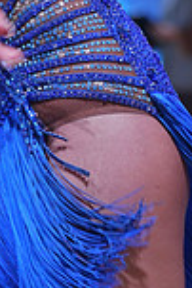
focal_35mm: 357
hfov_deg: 3.9
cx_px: 71
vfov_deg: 5.7
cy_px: -195
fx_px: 2849
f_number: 4.5
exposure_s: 1/400
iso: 800
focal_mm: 93
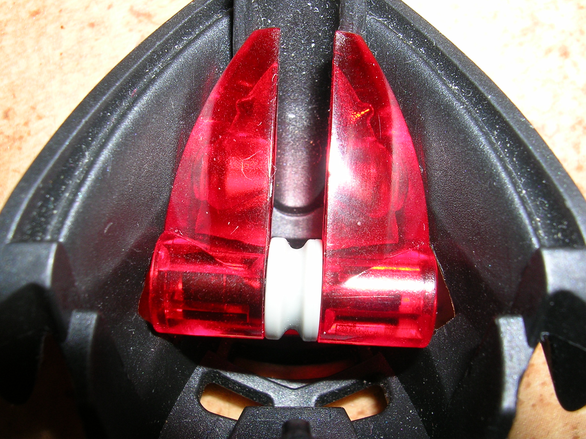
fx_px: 643
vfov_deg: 37.7
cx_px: 293
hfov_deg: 49.0
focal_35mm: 38
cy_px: 220
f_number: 5.6
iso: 50
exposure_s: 1/60.1
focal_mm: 5.8
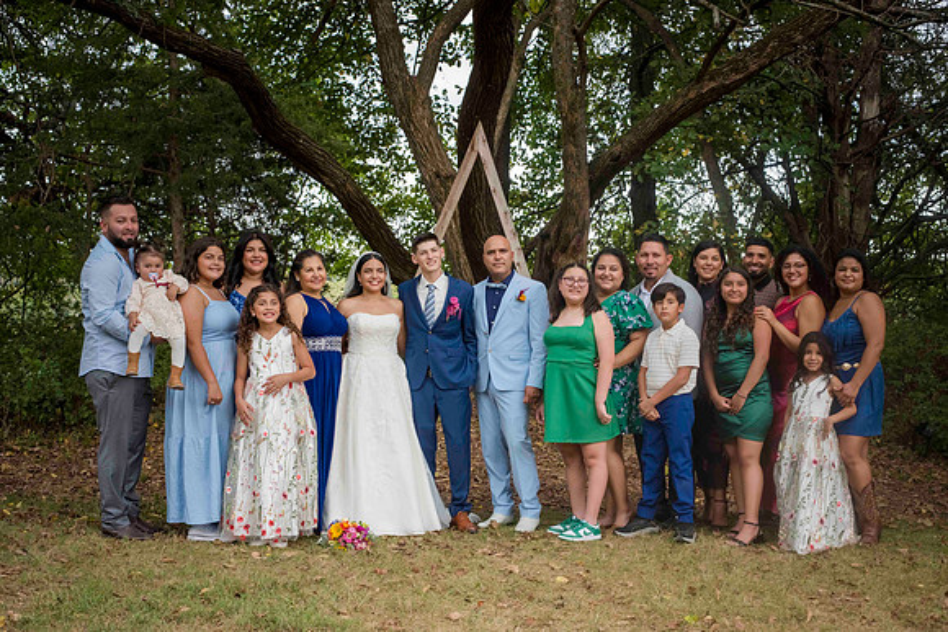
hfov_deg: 39.0
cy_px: 316
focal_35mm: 51
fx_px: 1340
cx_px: 474
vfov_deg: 26.6
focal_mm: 50
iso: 800
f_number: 7.1
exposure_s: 1/160
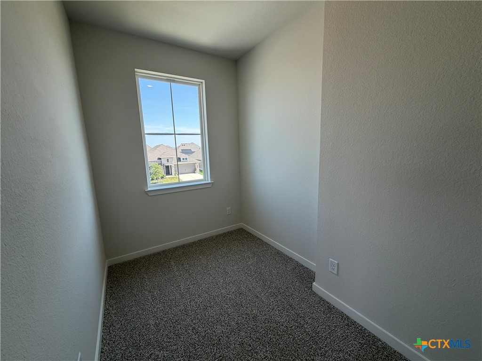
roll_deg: +2.1
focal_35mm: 14
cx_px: 241
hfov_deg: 102.1
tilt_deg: -9.4
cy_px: 180
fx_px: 195
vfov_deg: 85.7
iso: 80
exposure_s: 1/120
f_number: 2.2
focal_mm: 2.22
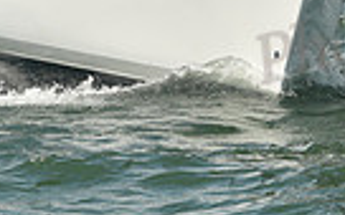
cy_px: -77
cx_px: 127
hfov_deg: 4.0
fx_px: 4908
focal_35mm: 522
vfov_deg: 2.5
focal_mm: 120
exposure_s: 1/800
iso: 320
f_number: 11
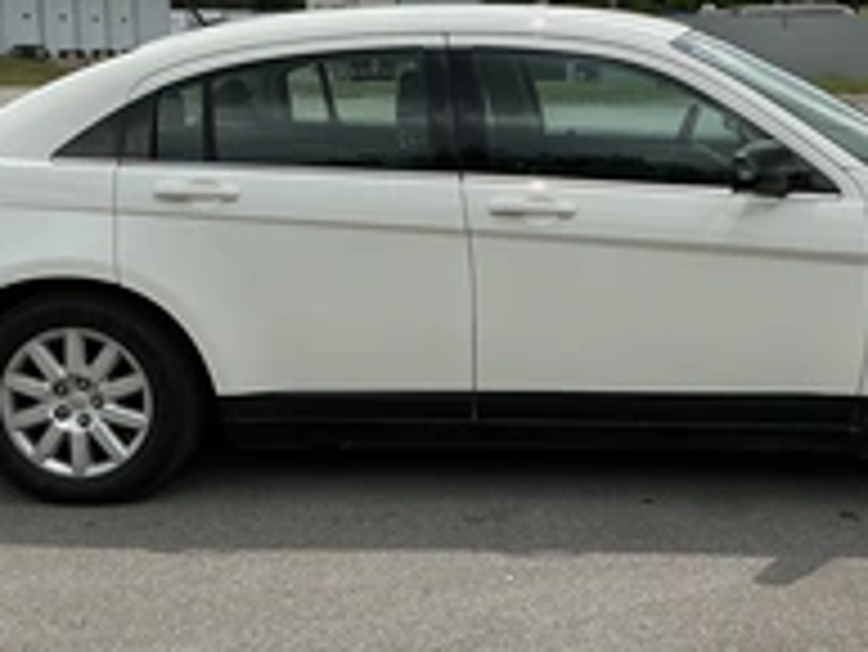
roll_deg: +0.0
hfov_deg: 32.8
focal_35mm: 58
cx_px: 598
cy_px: 279
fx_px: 1455
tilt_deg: -3.7
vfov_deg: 25.2
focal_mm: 3
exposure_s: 1/2058
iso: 25
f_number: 1.8
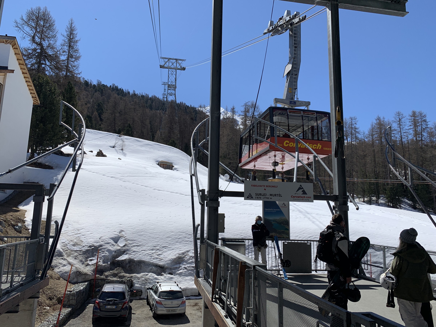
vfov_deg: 53.1
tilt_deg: +8.5
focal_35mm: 26
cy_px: 164
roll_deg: -2.8
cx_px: 218
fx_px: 327
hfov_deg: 67.3
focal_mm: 4.25
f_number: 1.8
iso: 25
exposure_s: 1/4902
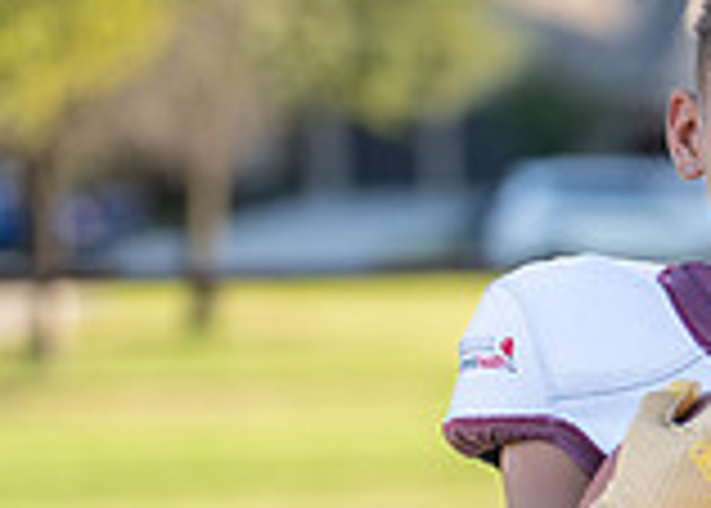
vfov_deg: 6.6
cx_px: 1030
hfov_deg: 9.1
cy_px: 690
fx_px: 4384
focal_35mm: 217
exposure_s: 1/1000
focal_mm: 50
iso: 100
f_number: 1.2
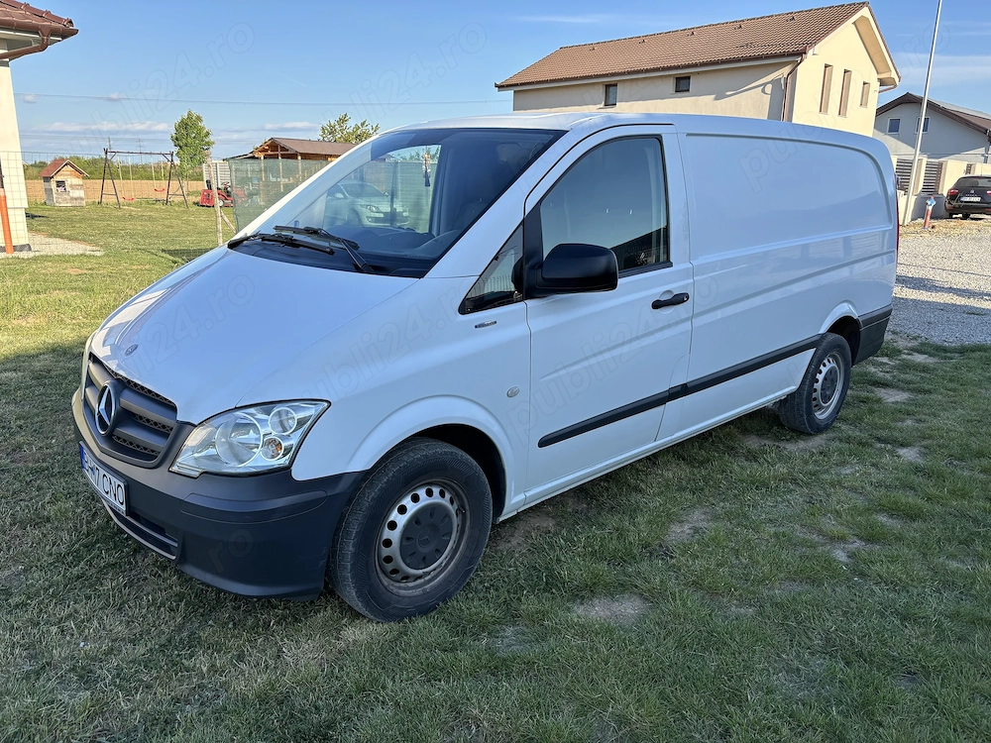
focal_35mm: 26
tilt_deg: -14.5
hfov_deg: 67.3
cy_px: 372
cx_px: 496
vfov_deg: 53.1
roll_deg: -1.2
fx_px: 744
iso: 50
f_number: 1.6
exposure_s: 1/1152
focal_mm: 5.96
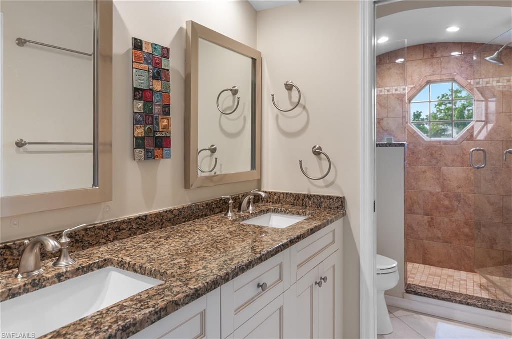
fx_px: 319
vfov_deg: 56.0
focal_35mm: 22
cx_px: 256
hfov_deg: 77.4
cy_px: 170
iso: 200
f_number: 5.6
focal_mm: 15
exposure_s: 1/5
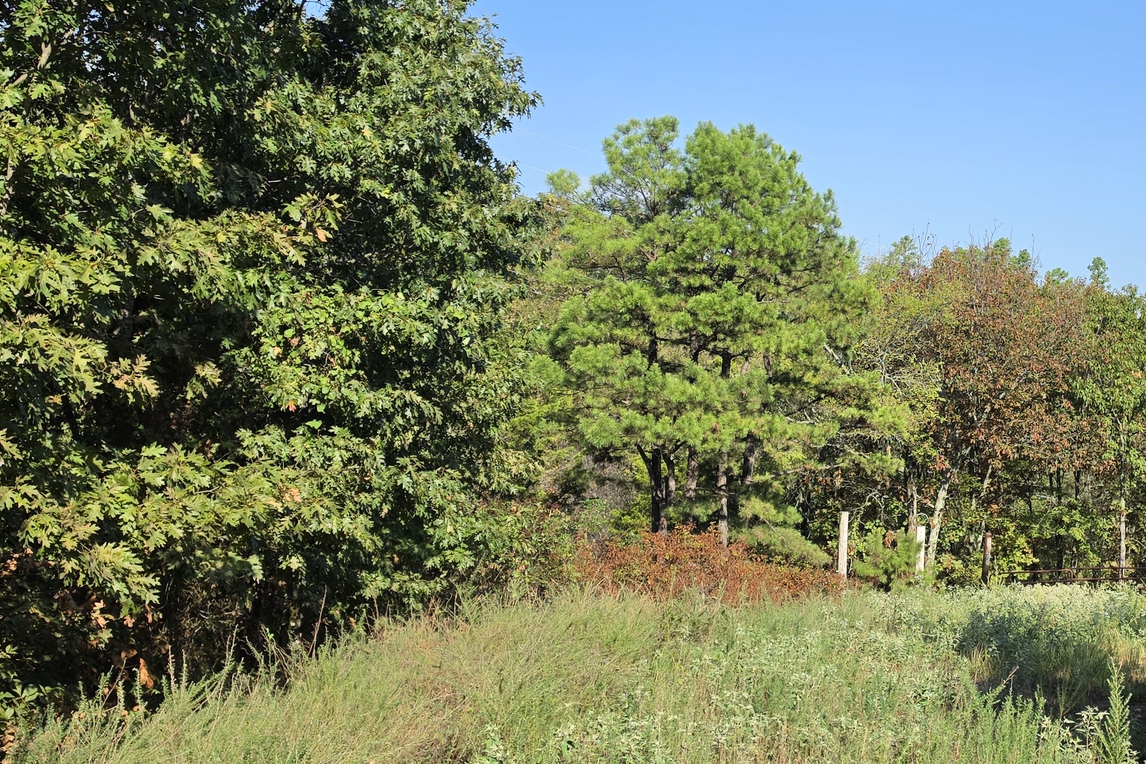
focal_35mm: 51
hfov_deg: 36.8
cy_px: 394
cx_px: 993
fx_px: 1624
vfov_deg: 26.5
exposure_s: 1/4432
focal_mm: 6.5
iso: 64
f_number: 1.4
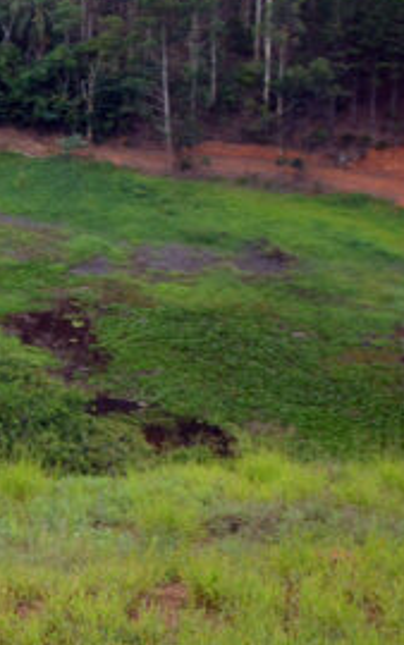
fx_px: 2446
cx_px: -810
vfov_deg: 14.6
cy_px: -99
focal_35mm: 139
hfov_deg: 8.1
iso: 1250
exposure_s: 1/1250
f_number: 8
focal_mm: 24
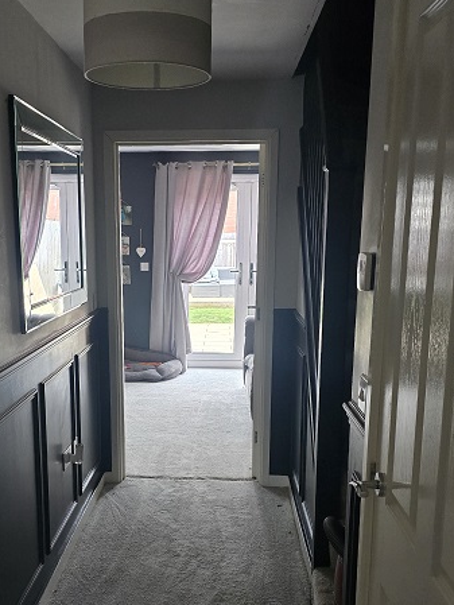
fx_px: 717
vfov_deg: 45.2
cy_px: 392
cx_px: 164
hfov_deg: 34.9
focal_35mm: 41
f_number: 1.7
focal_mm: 6.3
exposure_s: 1/120
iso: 1000
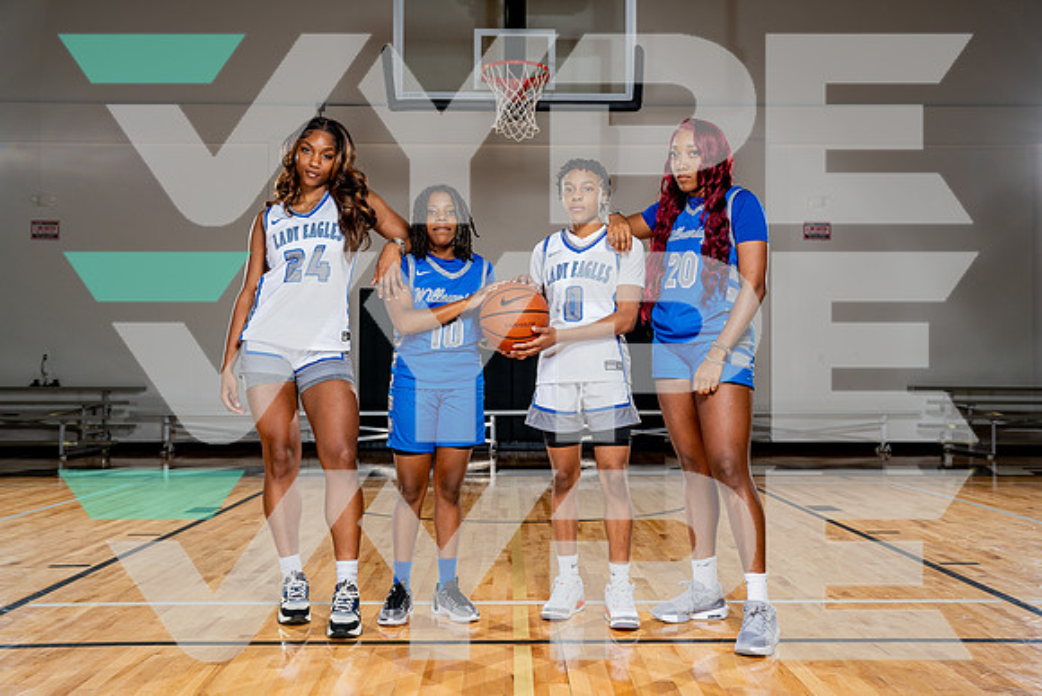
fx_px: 1042
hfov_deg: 53.1
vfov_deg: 36.9
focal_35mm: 36
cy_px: 348
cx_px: 521
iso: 200
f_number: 5.6
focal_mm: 36
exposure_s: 1/250
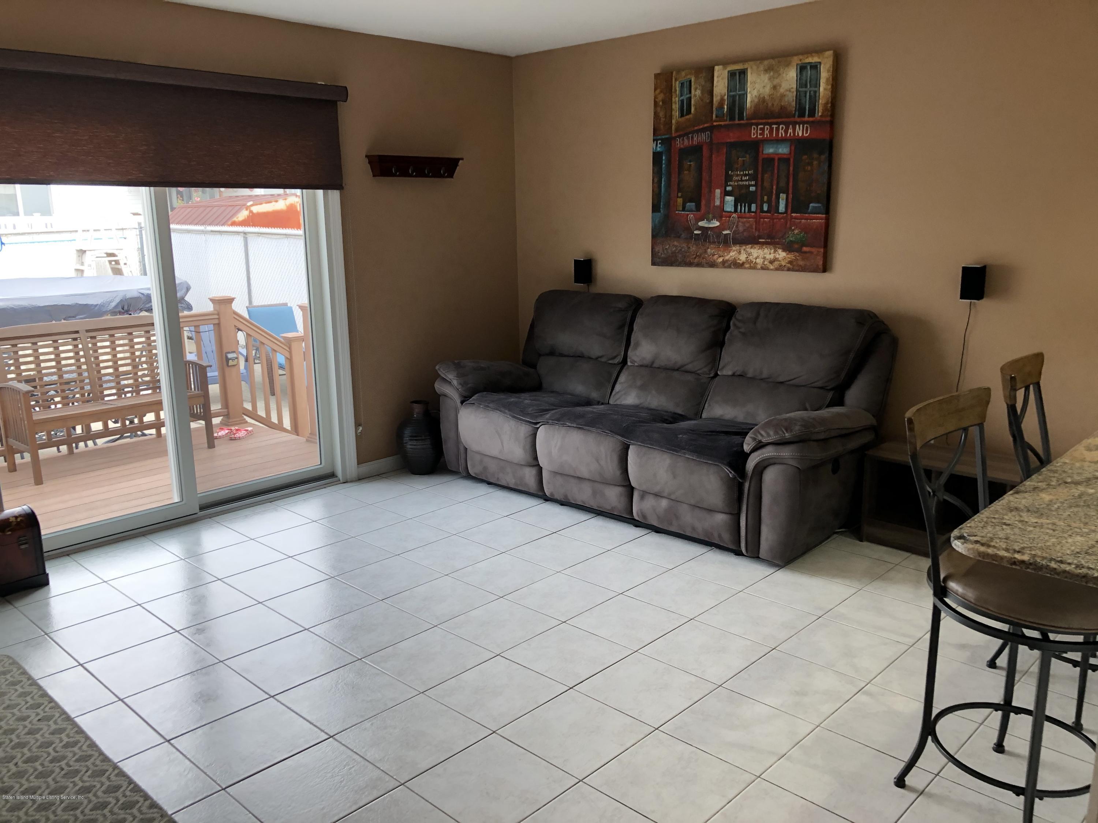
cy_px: 412
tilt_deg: -14.2
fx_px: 888
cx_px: 549
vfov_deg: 49.7
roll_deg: -0.4
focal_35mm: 28
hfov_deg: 63.4
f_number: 1.8
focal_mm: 4
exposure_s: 1/120
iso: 40
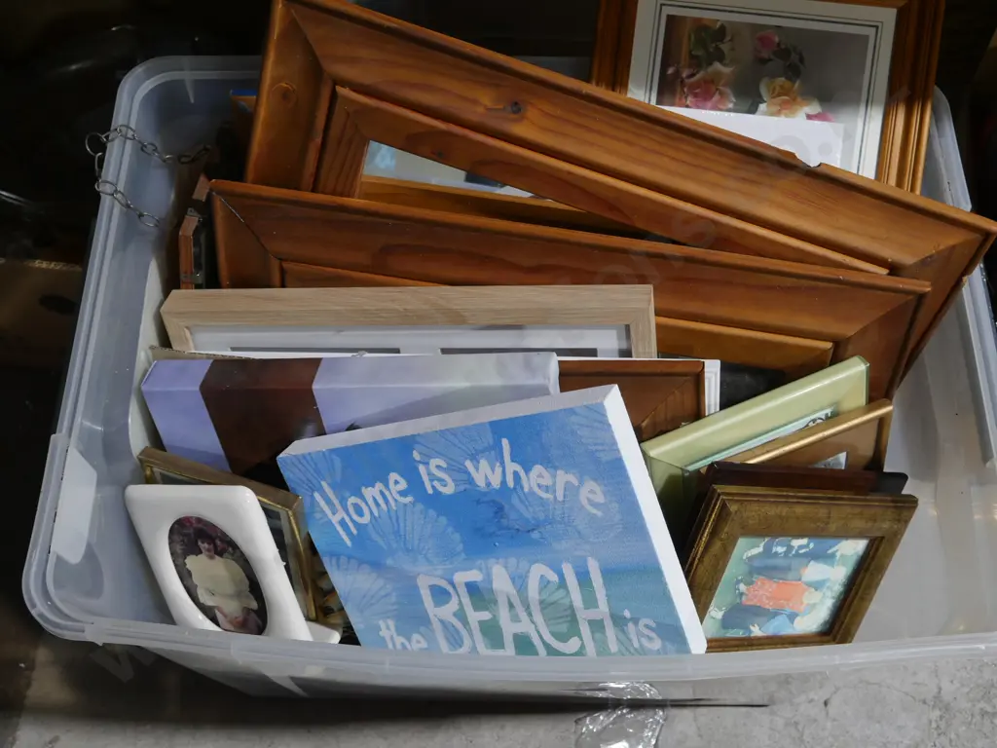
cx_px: 498
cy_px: 374
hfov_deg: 46.8
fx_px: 1152
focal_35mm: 40
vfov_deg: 36.0
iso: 320
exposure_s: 1/60
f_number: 4.5
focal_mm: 20
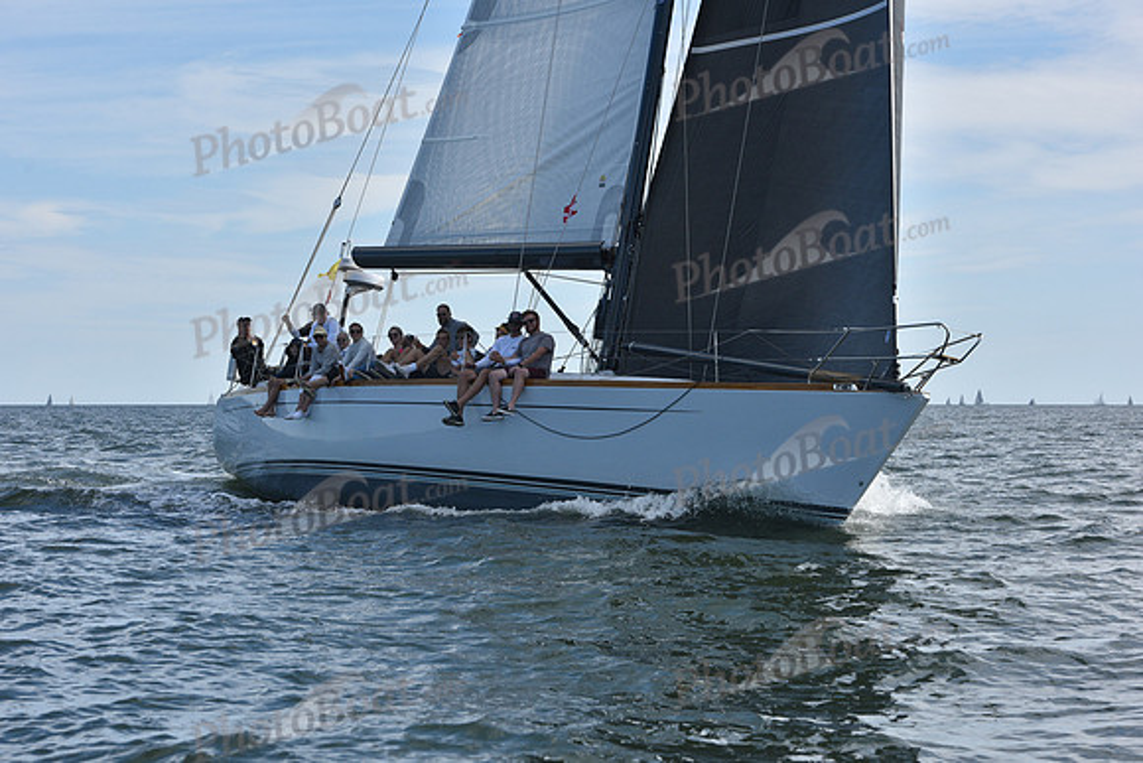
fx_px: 3017
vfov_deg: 14.4
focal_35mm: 95
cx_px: 572
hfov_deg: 21.5
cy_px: 382
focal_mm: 95
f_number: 9
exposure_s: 1/1000
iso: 320
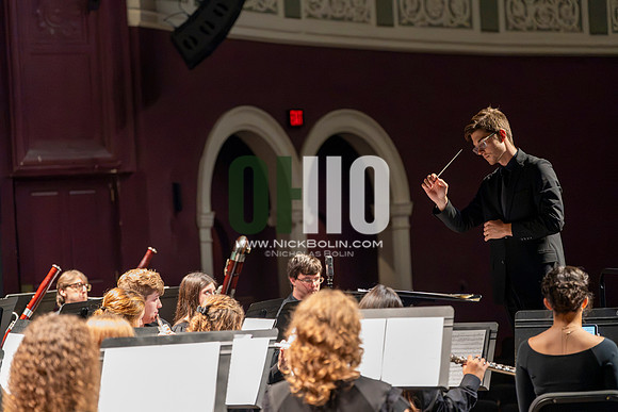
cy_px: 206
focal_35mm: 104
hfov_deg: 19.6
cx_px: 309
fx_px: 1786
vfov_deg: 13.2
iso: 16000
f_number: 2.8
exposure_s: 1/640
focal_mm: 104
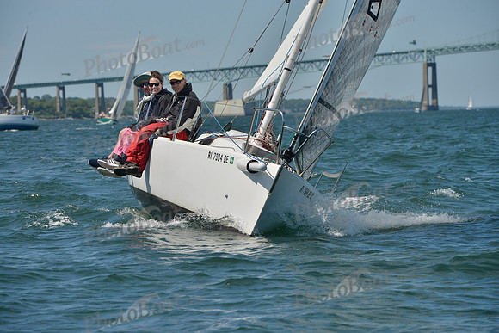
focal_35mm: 200
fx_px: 2773
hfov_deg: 10.3
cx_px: 250
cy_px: 166
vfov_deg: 6.9
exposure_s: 1/1250
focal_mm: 200
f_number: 10
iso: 280
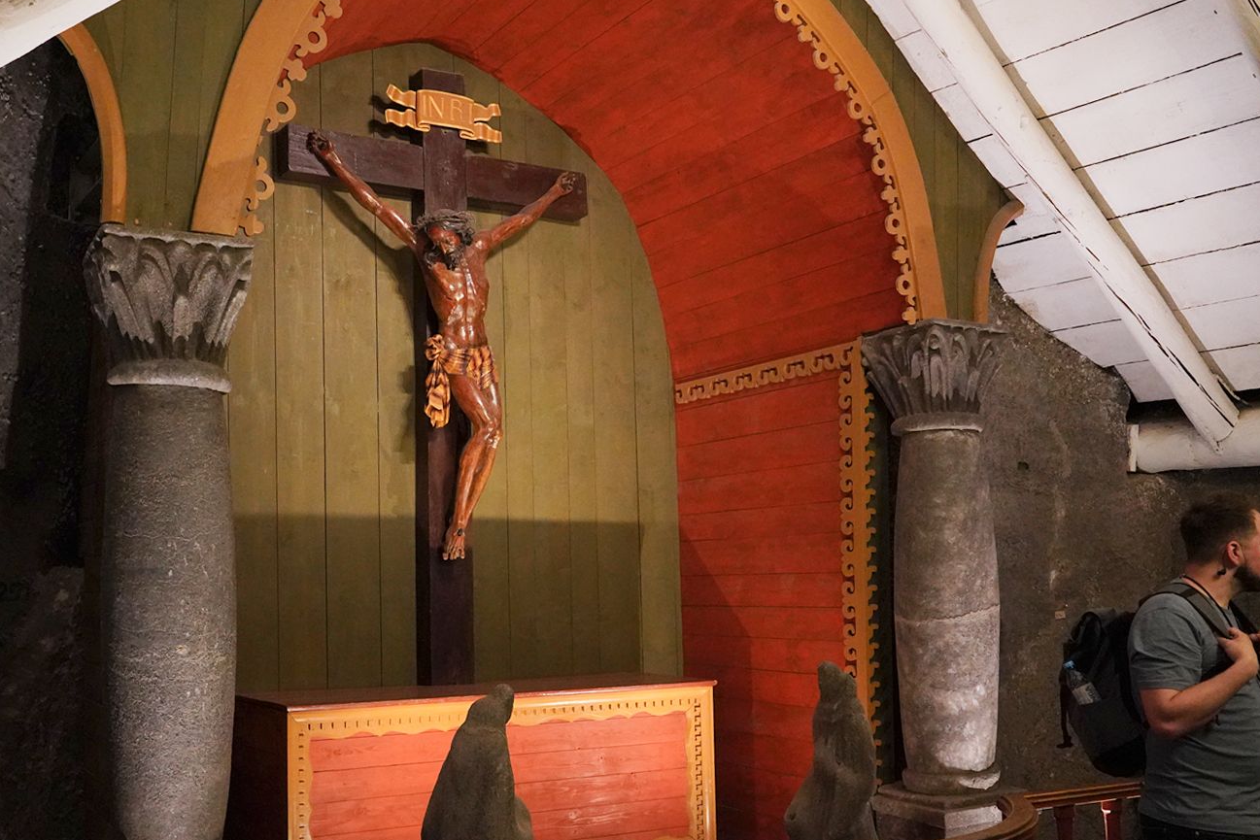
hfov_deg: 51.6
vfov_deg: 35.8
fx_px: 1295
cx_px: 519
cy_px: 508
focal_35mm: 37
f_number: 2.8
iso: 6400
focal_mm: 24
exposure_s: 1/80
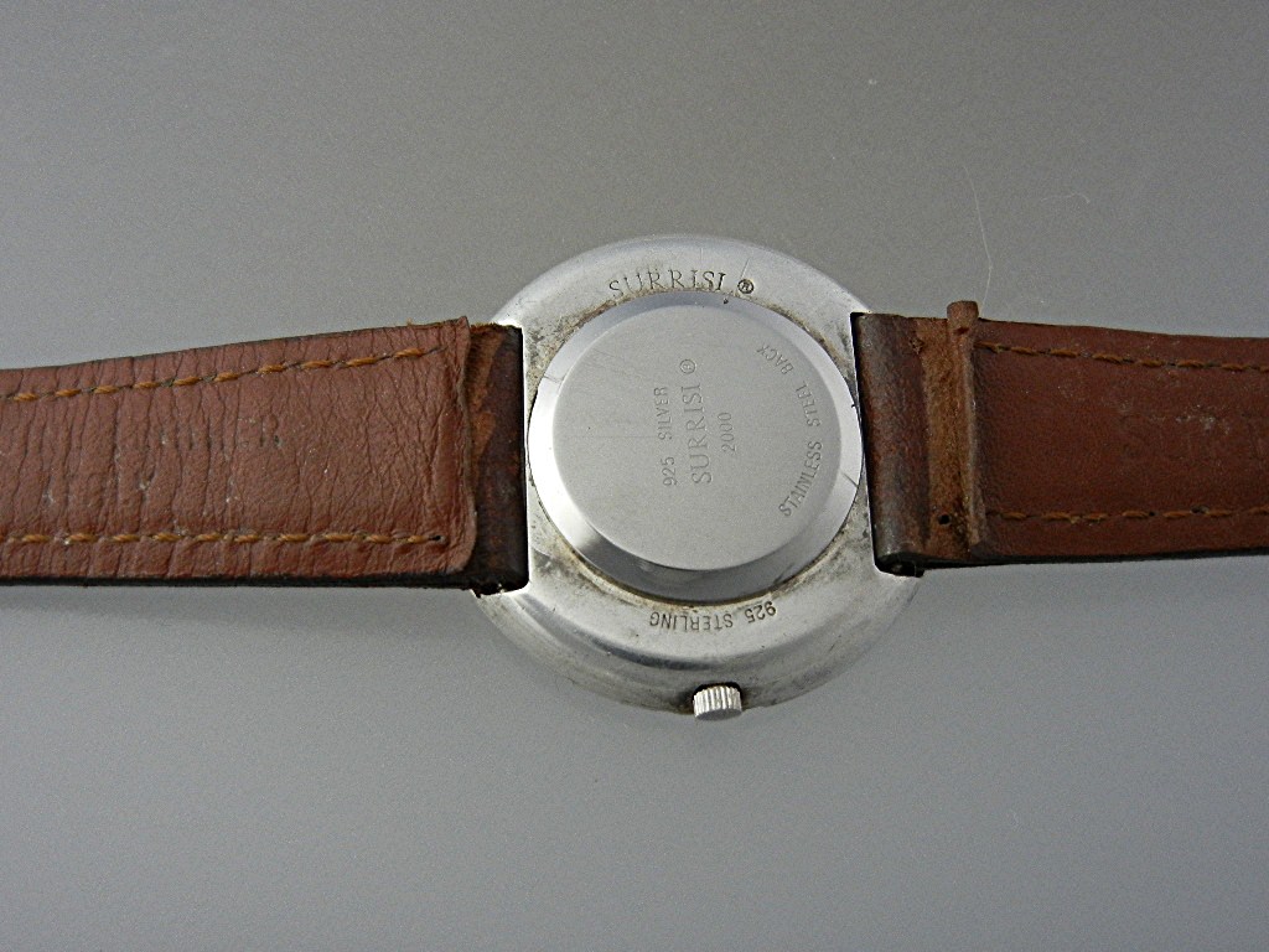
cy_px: 476
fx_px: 1906
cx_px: 634
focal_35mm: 52
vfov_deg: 28.0
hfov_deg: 36.8
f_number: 3.9
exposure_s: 1/27
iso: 400
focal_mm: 9.3
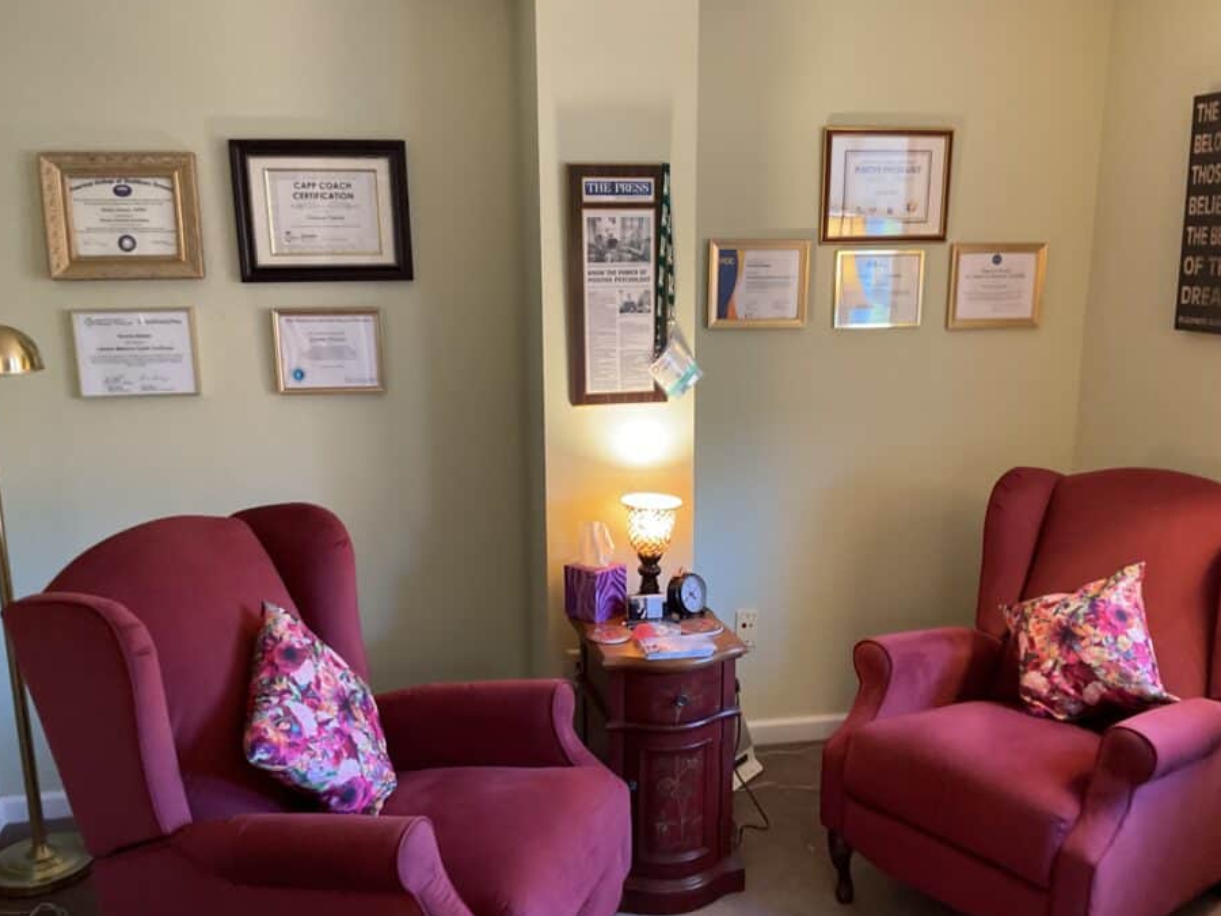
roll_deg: -0.3
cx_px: 659
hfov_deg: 55.3
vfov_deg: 42.9
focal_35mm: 33
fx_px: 1164
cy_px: 489
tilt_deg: -15.3
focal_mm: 3
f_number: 1.8
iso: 200
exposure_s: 1/40
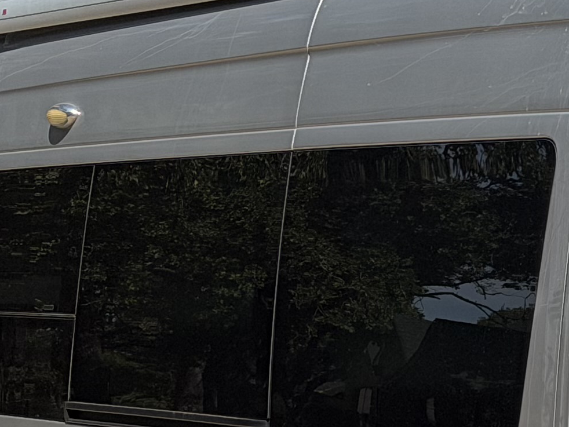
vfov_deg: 7.4
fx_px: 3239
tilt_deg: -5.4
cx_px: 749
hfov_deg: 9.8
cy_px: 637
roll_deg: +0.6
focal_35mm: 197
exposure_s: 1/4878
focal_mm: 6.76
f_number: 1.78
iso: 64
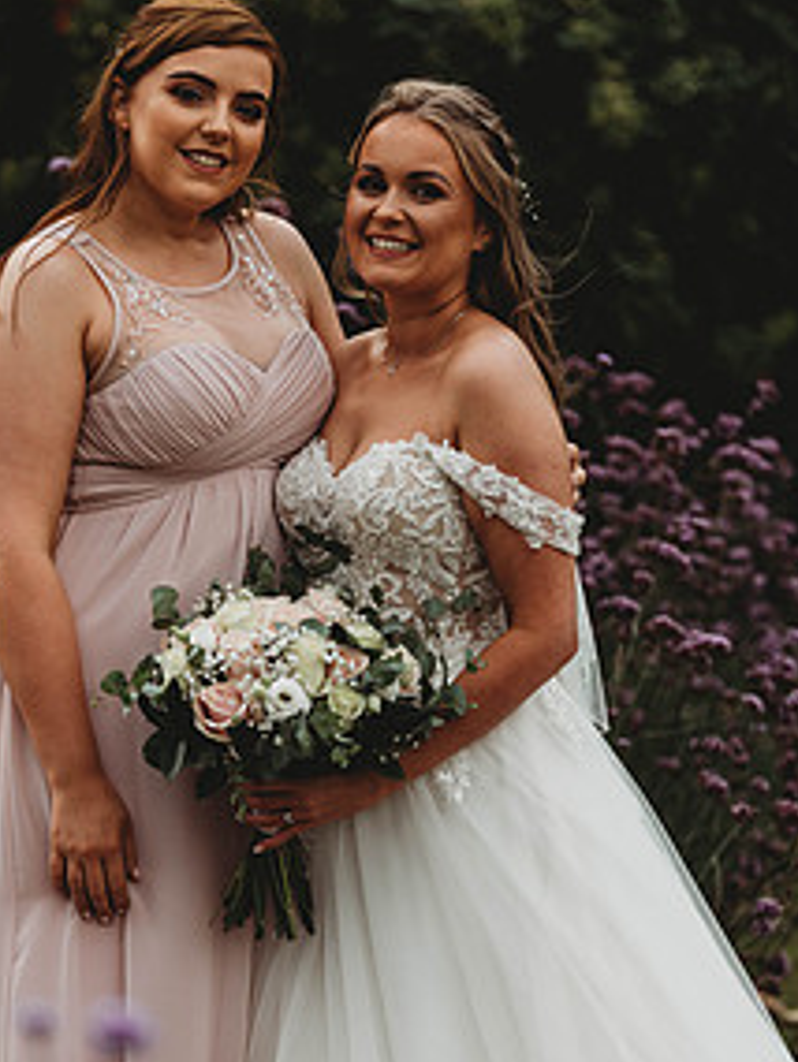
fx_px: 4423
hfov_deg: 10.3
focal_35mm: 144
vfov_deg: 13.7
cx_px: 332
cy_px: 712
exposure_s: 1/640
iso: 100
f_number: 2.8
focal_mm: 95
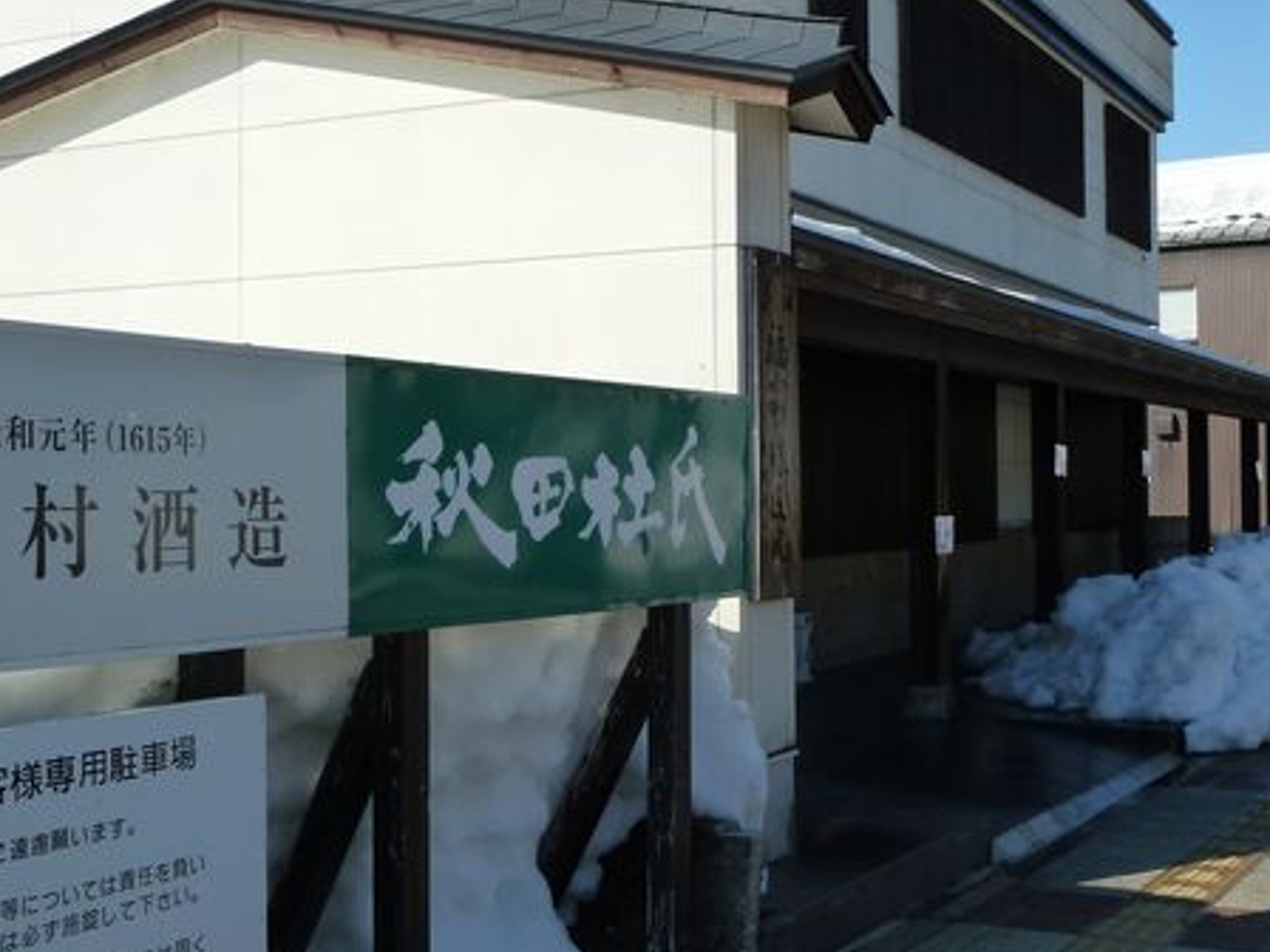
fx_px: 1834
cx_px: 760
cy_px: 473
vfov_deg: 29.1
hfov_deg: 38.0
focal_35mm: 50
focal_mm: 5.7
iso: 125
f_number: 5
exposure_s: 1/500
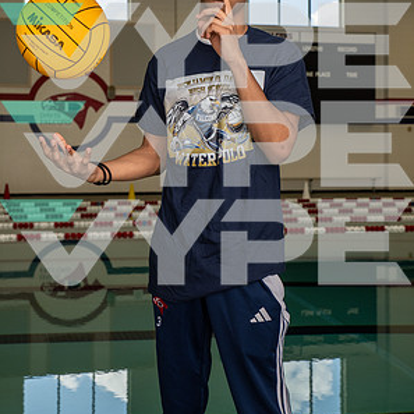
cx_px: 208
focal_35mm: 67
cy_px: 145
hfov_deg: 25.7
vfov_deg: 25.6
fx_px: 907
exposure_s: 1/250
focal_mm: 52
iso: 640
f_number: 7.1
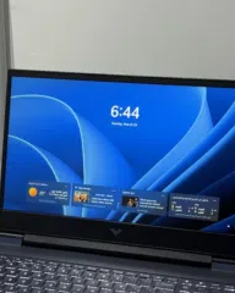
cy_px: 159
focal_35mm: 78
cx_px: 97
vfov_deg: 24.4
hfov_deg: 19.6
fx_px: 678
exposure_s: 1/50
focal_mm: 6.76
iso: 250
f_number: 1.78
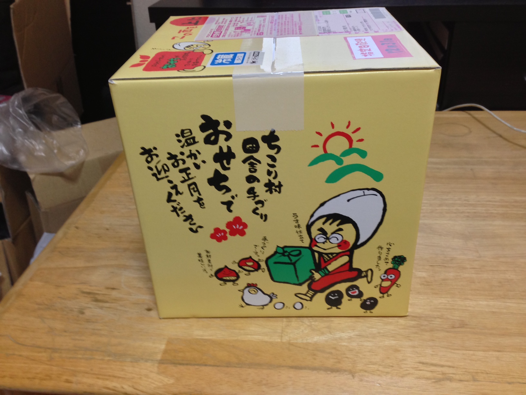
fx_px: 501
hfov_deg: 55.4
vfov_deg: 42.9
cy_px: 198
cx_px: 263
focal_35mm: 33
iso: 125
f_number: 2.4
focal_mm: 4.13
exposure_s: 1/20
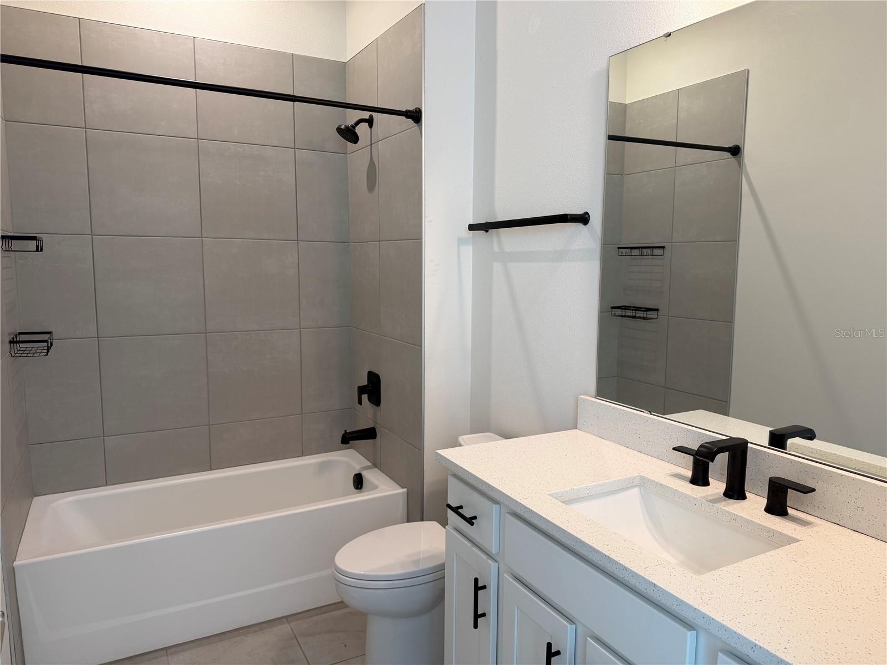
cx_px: 444
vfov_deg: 56.8
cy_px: 332
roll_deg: -0.6
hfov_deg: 71.6
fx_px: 615
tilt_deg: -7.3
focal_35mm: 24
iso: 125
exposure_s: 1/120
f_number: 1.78
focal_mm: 6.76
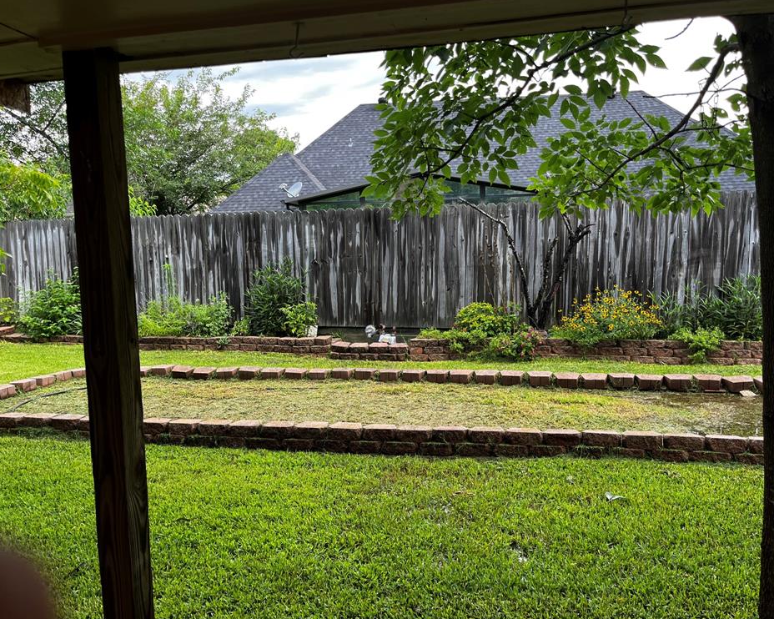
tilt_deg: -6.0
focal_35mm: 28
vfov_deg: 51.5
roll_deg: +2.4
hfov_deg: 62.2
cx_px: 414
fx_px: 641
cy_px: 304
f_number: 1.6
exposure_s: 1/164
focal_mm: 5.1
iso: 40
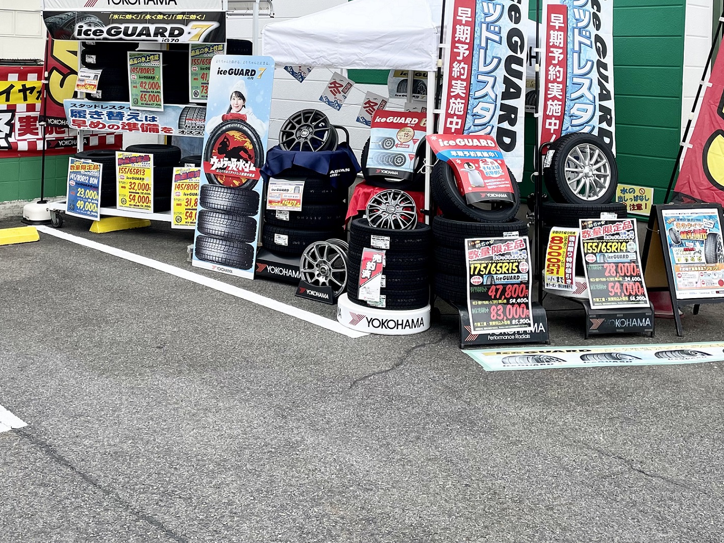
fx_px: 899
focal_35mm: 43
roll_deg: -1.8
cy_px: 94
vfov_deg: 32.5
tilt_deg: -2.2
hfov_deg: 43.7
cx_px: 308
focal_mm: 4.2
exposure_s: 1/1335
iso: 32
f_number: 1.6
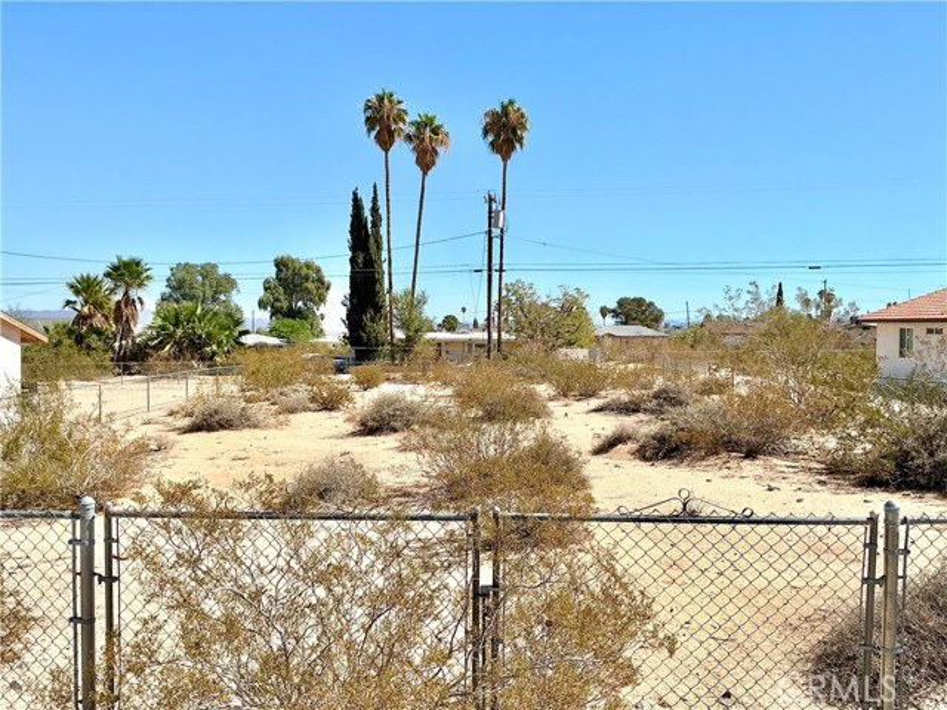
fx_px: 793
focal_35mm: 29
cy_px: 355
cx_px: 474
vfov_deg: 48.2
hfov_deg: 61.7
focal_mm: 3
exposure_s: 1/2959
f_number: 1.8
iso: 25
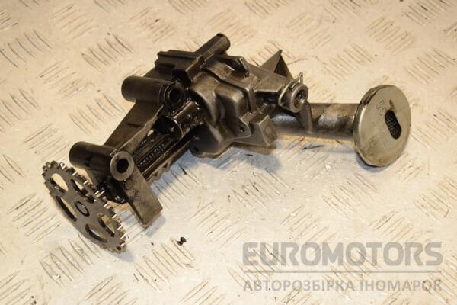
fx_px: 952
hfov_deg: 27.0
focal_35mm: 75
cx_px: 228
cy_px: 152
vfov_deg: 18.2
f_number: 7.1
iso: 800
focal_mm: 50
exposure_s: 1/200
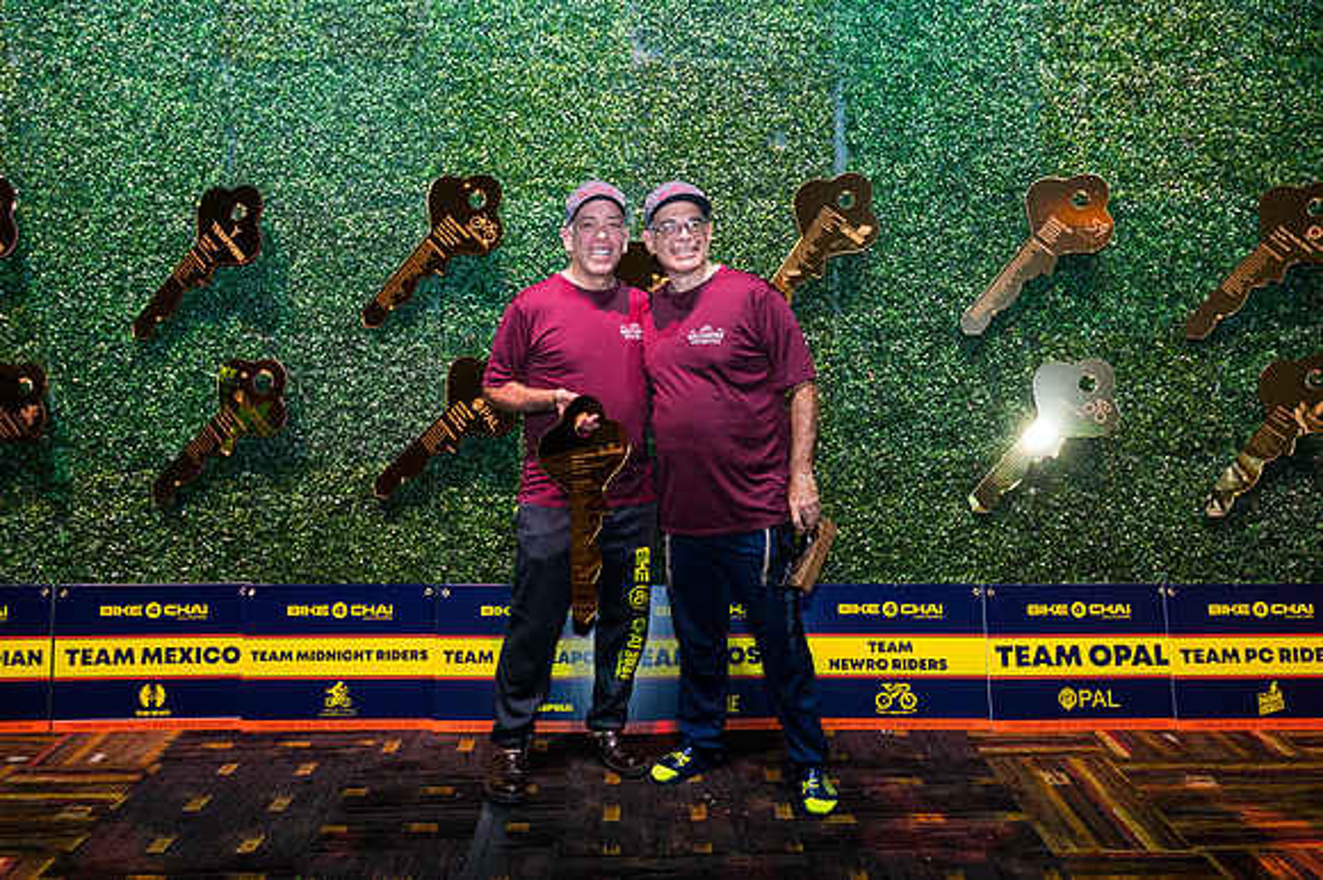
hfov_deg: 59.5
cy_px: 440
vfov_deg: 41.7
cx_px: 662
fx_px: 1157
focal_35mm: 32
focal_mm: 31.5
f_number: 5.6
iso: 3200
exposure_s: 1/160
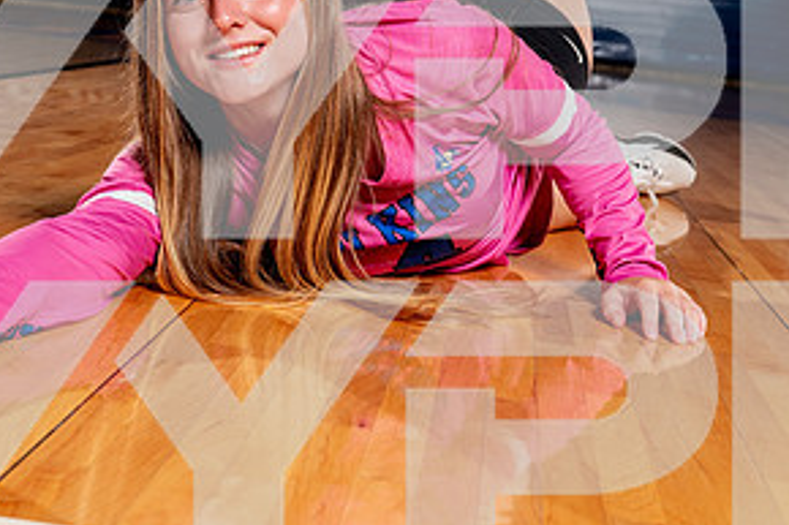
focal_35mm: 76
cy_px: 97
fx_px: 1665
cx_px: 362
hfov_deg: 26.7
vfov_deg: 17.8
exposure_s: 1/250
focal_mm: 38
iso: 200
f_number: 5.6
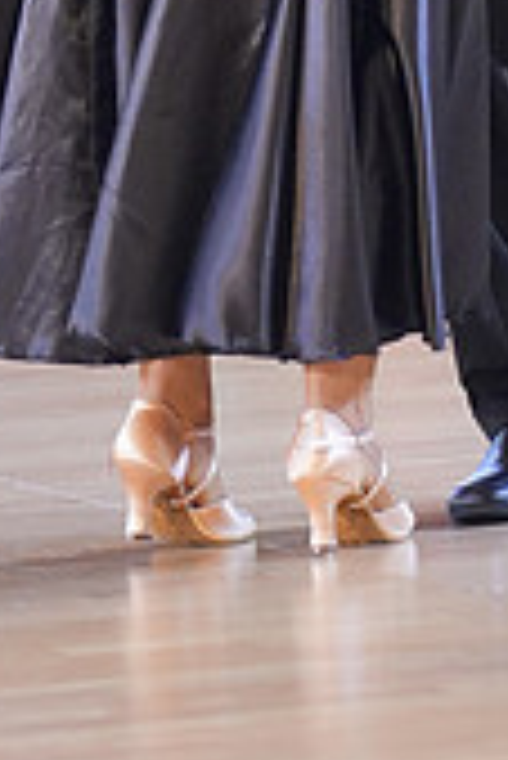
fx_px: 9589
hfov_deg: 3.0
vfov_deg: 4.5
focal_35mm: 454
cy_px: -526
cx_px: 371
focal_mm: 88
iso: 1600
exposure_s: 1/500
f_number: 2
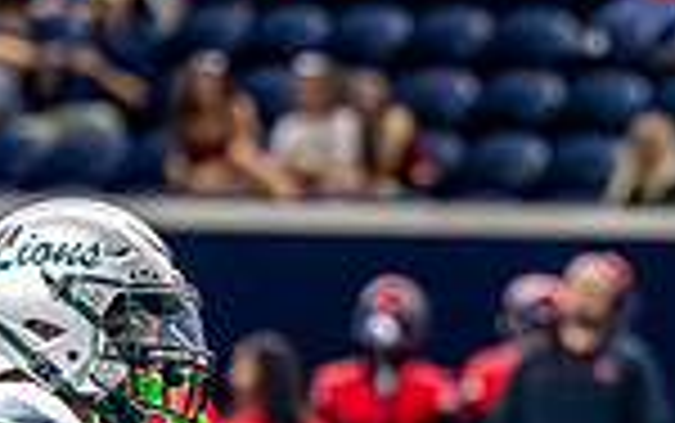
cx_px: 459
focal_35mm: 862
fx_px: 15869
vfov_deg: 1.5
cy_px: 753
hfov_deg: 2.4
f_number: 2.8
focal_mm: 130
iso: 5000
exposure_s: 1/2000
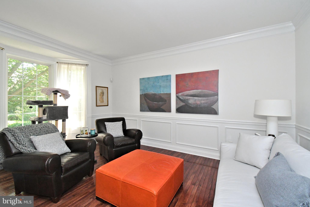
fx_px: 129
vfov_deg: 77.3
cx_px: 155
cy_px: 104
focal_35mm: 15
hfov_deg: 100.4
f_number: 9
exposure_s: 1/250
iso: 3200
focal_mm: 10
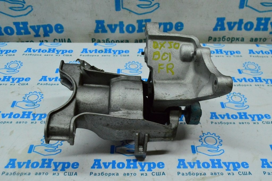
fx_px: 317
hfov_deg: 46.4
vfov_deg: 31.8
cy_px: 90
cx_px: 136
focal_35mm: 42
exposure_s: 1/800
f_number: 6.3
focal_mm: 28
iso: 6400
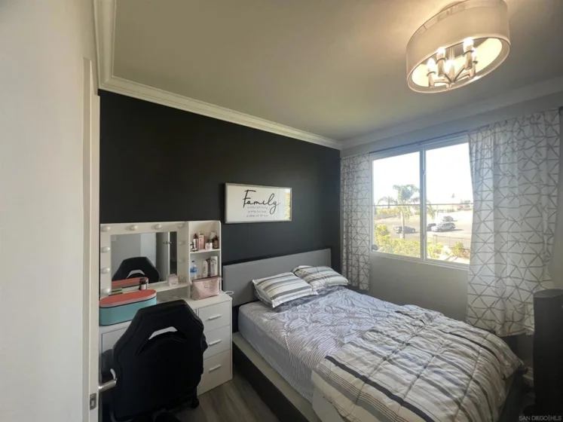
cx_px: 282
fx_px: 211
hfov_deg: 106.2
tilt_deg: -0.7
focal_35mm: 13
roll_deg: -0.4
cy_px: 211
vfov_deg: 89.9
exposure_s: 1/120
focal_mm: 1.57
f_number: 1.8
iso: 160
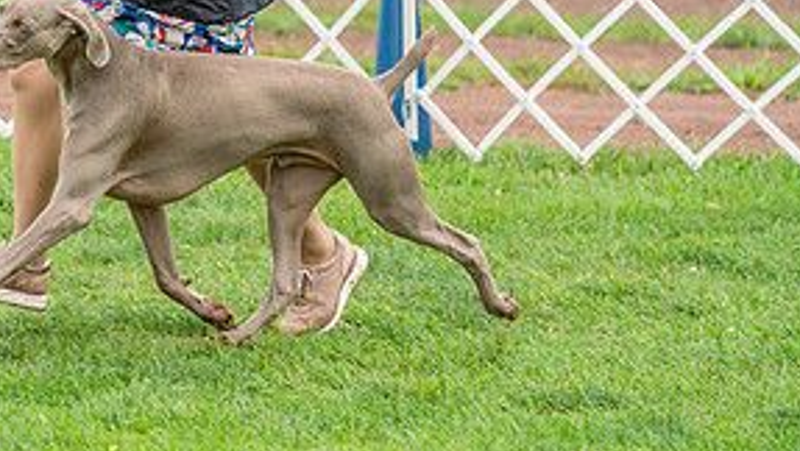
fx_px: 7813
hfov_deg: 5.9
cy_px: -26
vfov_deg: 3.3
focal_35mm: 368
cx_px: 86
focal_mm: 174
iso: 640
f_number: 4
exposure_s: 1/1250
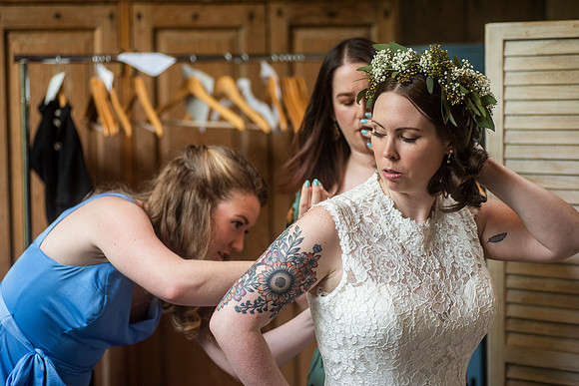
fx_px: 1448
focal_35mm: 90
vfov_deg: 15.2
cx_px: 290
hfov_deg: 22.6
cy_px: 193
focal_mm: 90
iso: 800
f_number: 3
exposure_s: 1/320
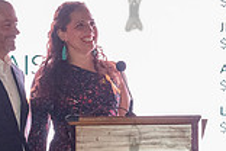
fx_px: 1318
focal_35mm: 210
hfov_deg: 9.8
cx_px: 133
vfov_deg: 6.5
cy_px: 146
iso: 6400
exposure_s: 1/250
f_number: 3.5
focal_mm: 56
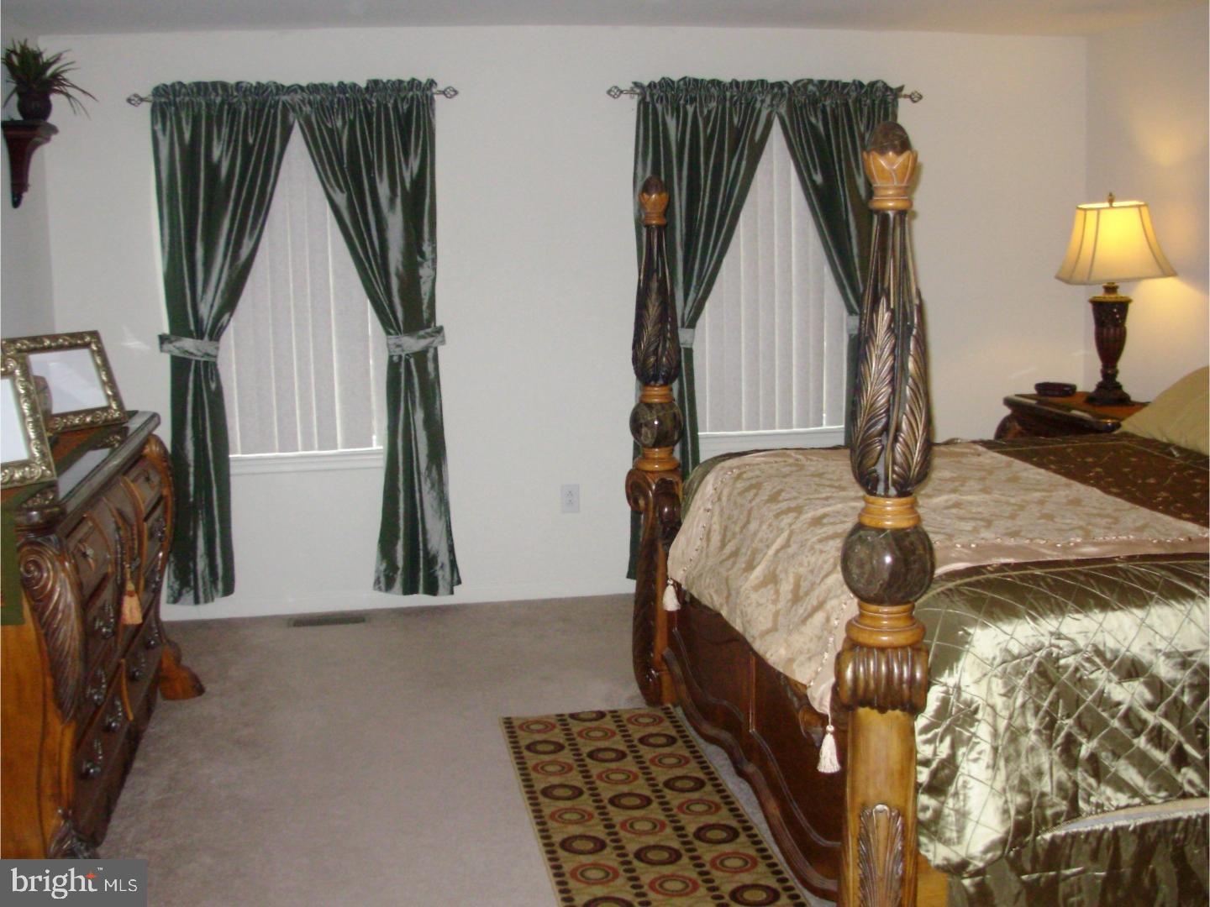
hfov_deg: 49.0
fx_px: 1328
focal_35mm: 38
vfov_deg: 37.7
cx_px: 605
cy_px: 454
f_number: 2.9
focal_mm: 6.3
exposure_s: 1/76.1
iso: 119
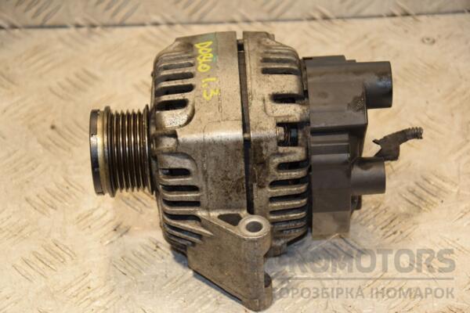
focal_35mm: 112
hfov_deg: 18.2
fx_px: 1469
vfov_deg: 12.2
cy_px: 156
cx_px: 235
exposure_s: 1/200
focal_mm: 75
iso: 800
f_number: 5.3
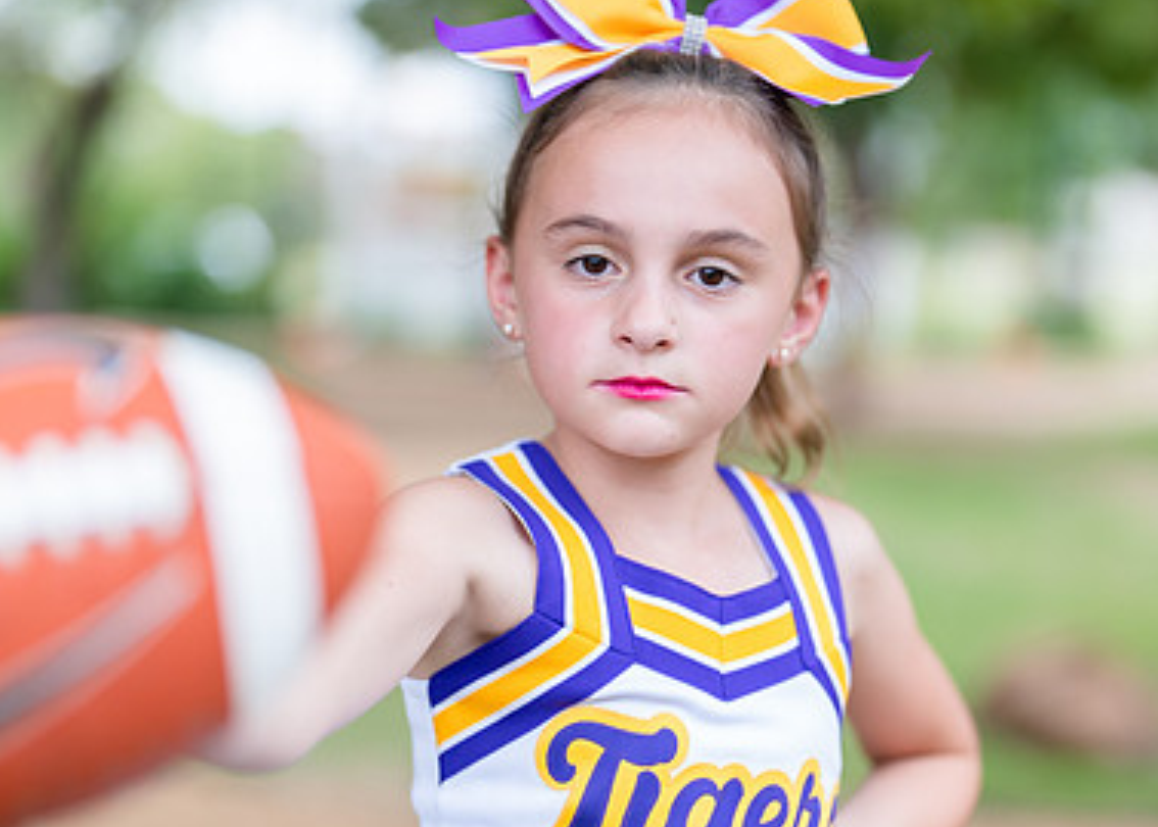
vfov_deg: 17.4
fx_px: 2697
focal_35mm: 82
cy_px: 469
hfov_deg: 24.2
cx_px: 616
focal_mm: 50
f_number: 1.2
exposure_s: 1/400
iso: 200
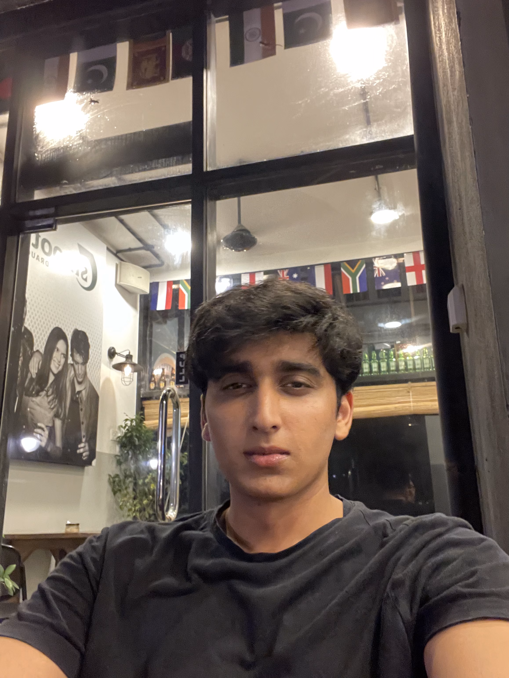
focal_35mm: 30
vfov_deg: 60.0
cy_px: 339
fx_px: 588
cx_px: 254
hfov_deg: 46.8
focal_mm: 2.71
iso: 800
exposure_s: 1/25
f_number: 2.2
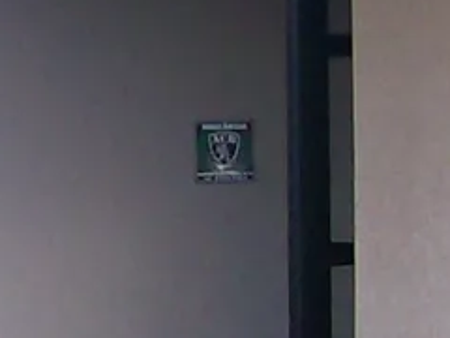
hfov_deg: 6.5
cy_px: 161
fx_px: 3744
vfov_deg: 5.2
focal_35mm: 288
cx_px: -634
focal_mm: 6
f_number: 2.7
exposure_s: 1/346
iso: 80
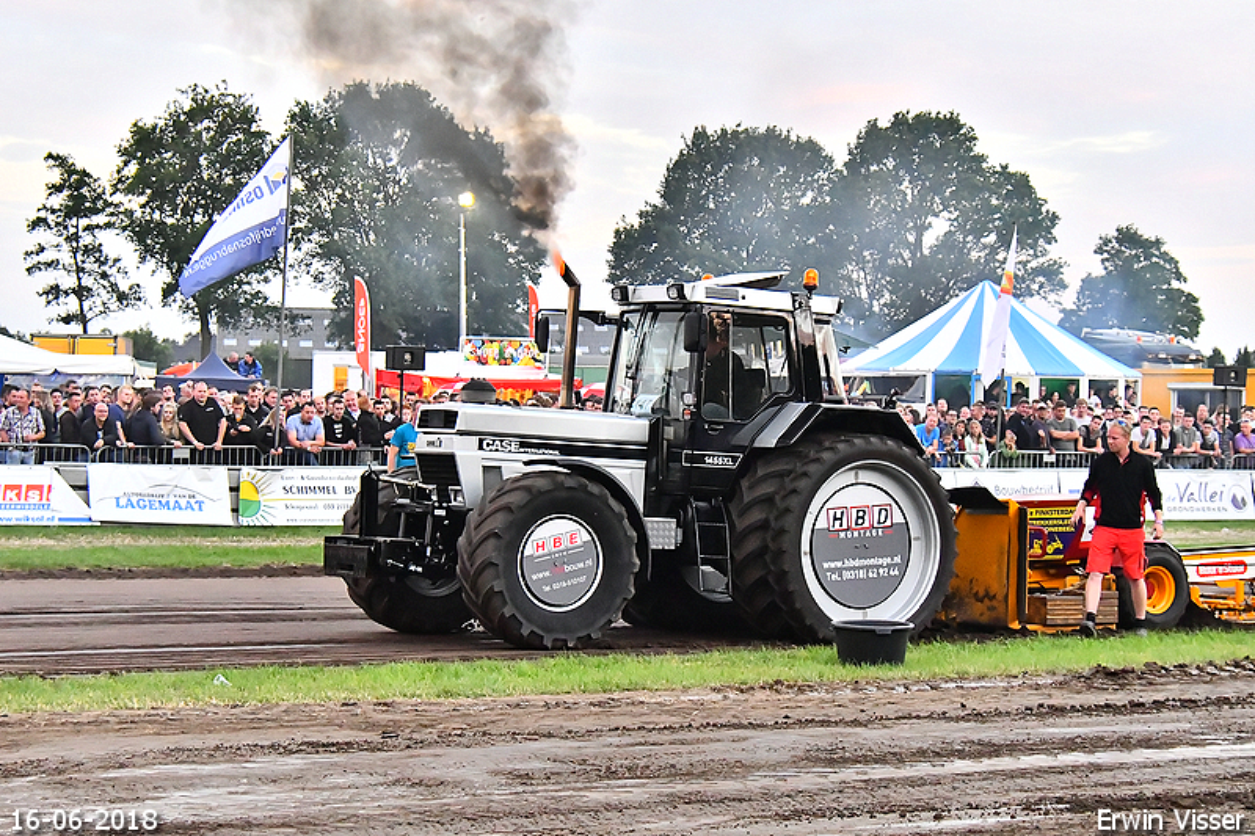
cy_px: 418
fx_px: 3137
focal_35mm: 90
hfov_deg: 22.6
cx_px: 628
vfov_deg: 15.2
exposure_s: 1/500
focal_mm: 60
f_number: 5.3
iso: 5000
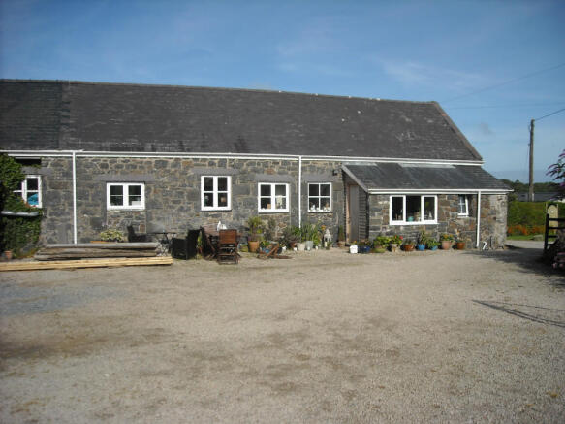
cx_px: 282
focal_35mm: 35
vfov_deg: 40.7
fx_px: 571
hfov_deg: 52.6
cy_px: 212
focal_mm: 5.7
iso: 64
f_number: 5.6
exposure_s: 1/478
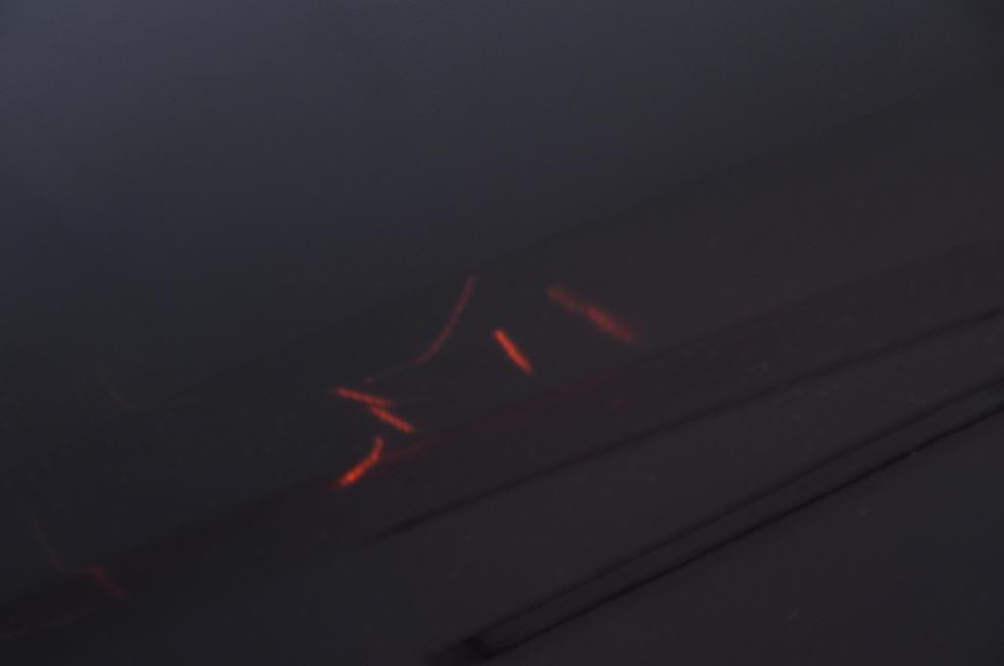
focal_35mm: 120
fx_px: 3342
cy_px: 333
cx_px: 502
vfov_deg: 11.4
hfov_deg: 17.1
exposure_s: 3
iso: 500
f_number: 9
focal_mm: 80
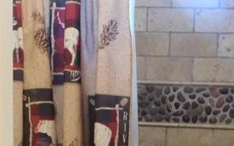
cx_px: 143
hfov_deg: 23.3
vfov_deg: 14.1
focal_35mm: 89
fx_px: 567
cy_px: 191
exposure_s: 1/30
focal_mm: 4
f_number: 3
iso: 400
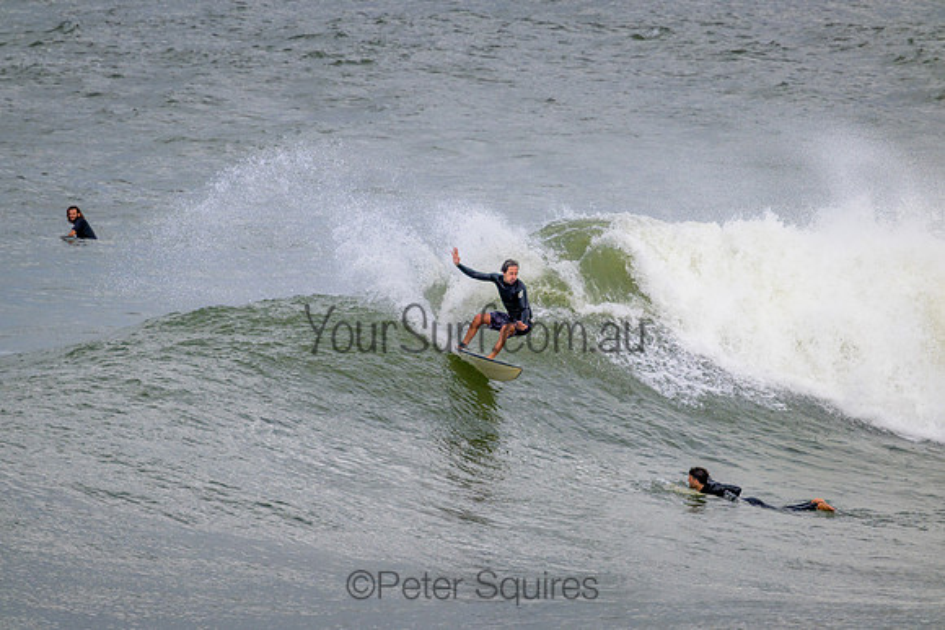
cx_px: 472
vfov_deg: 1.7
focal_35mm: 800
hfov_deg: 2.6
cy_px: 315
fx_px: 21004
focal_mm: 800
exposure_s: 1/2000
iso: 720
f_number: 11
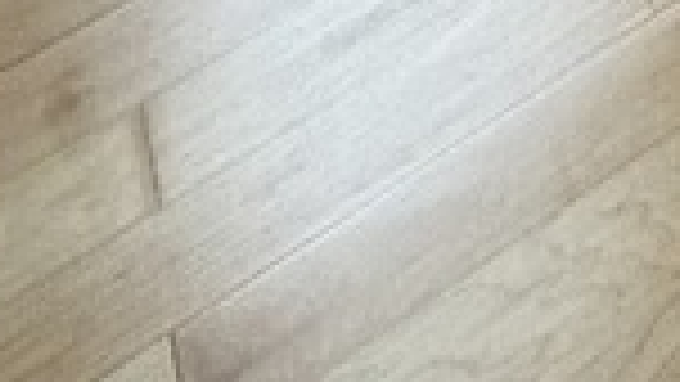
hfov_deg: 16.7
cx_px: 1180
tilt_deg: -4.5
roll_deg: -1.5
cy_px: -1932
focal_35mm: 109
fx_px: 1966
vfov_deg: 5.1
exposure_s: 1/120
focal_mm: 2.22
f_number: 2.2
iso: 125
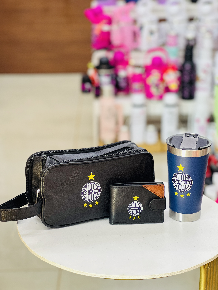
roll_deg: +0.3
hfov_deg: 19.1
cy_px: 145
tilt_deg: -18.5
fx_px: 647
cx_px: 109
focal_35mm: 77
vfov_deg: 25.3
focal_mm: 9
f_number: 2.8
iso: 160
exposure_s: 1/40
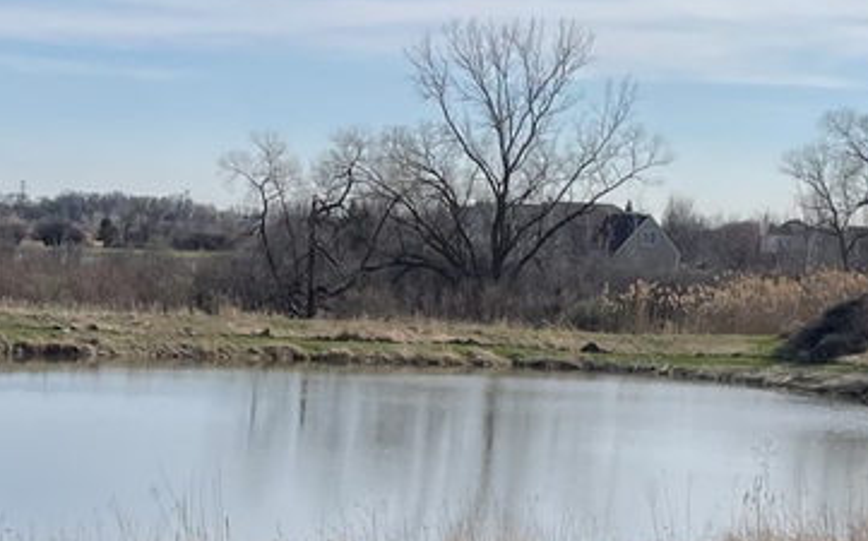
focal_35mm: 110
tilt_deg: -5.6
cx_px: 58
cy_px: 440
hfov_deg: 18.6
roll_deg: -2.2
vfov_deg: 11.8
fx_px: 2600
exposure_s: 1/5291
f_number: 1.6
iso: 32
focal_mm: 4.2
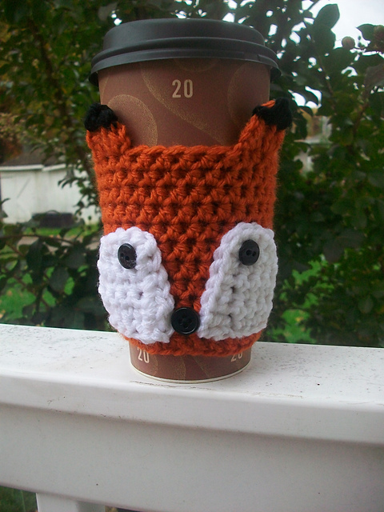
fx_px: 473
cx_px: 192
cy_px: 256
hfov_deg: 44.2
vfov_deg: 56.8
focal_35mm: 32
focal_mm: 5.7
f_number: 2.8
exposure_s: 1/60
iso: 149
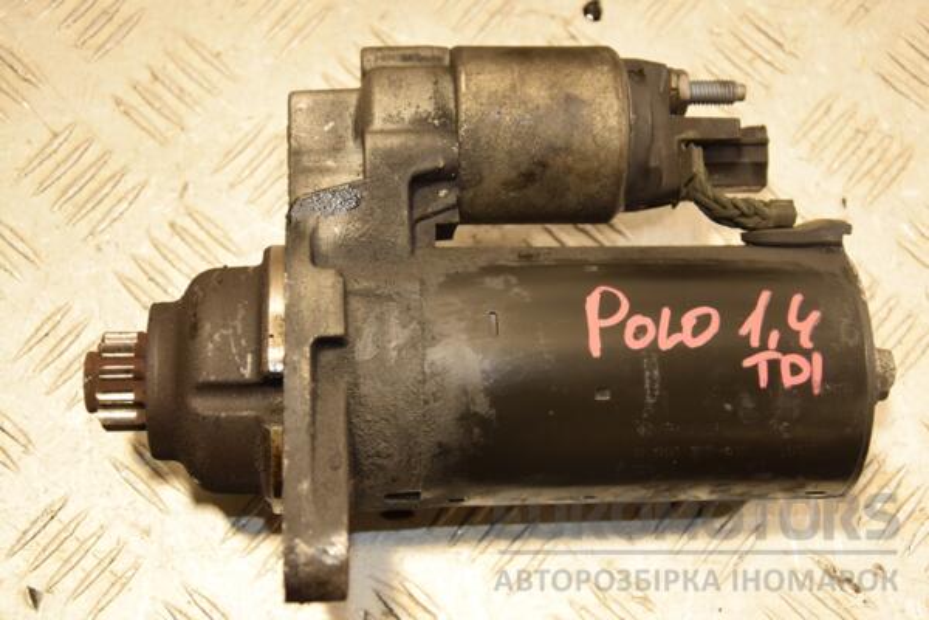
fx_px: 1626
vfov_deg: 21.6
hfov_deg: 31.9
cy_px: 310
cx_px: 464
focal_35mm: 63
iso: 800
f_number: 4.8
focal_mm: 42
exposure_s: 1/160
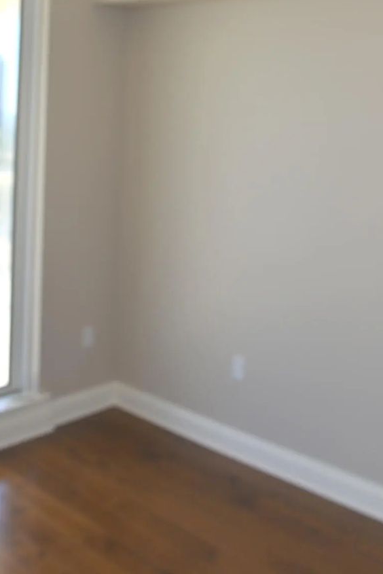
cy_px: 113
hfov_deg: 31.7
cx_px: 132
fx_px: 670
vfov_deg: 44.1
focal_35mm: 42
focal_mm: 24
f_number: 5.6
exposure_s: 1/125
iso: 100
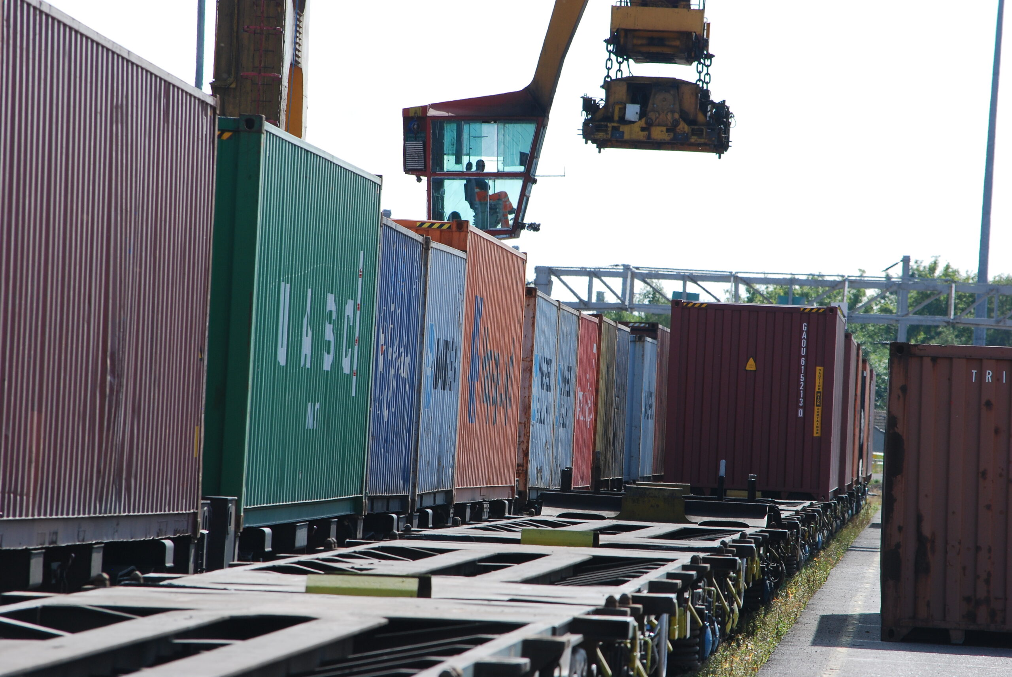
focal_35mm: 278
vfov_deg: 5.0
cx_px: 506
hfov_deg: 7.4
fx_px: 7811
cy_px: 338
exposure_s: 1/250
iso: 200
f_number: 10
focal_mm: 185
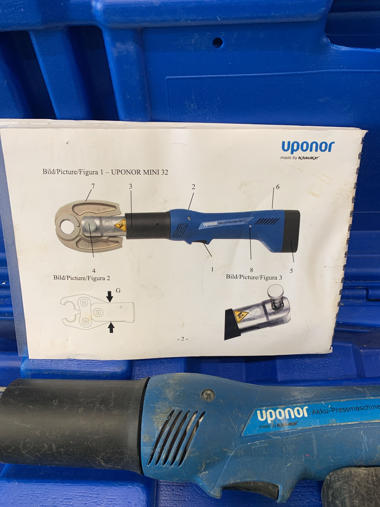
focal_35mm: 26
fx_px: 381
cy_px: 254
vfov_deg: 67.3
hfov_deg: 53.1
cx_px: 190
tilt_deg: -56.8
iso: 100
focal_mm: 4.25
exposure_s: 1/83
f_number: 1.8
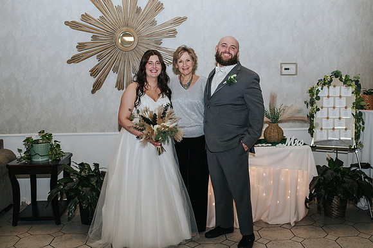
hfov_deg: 51.5
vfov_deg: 35.6
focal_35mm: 37
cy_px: 117
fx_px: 387
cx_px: 198
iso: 800
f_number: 3.2
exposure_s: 1/200
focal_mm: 35
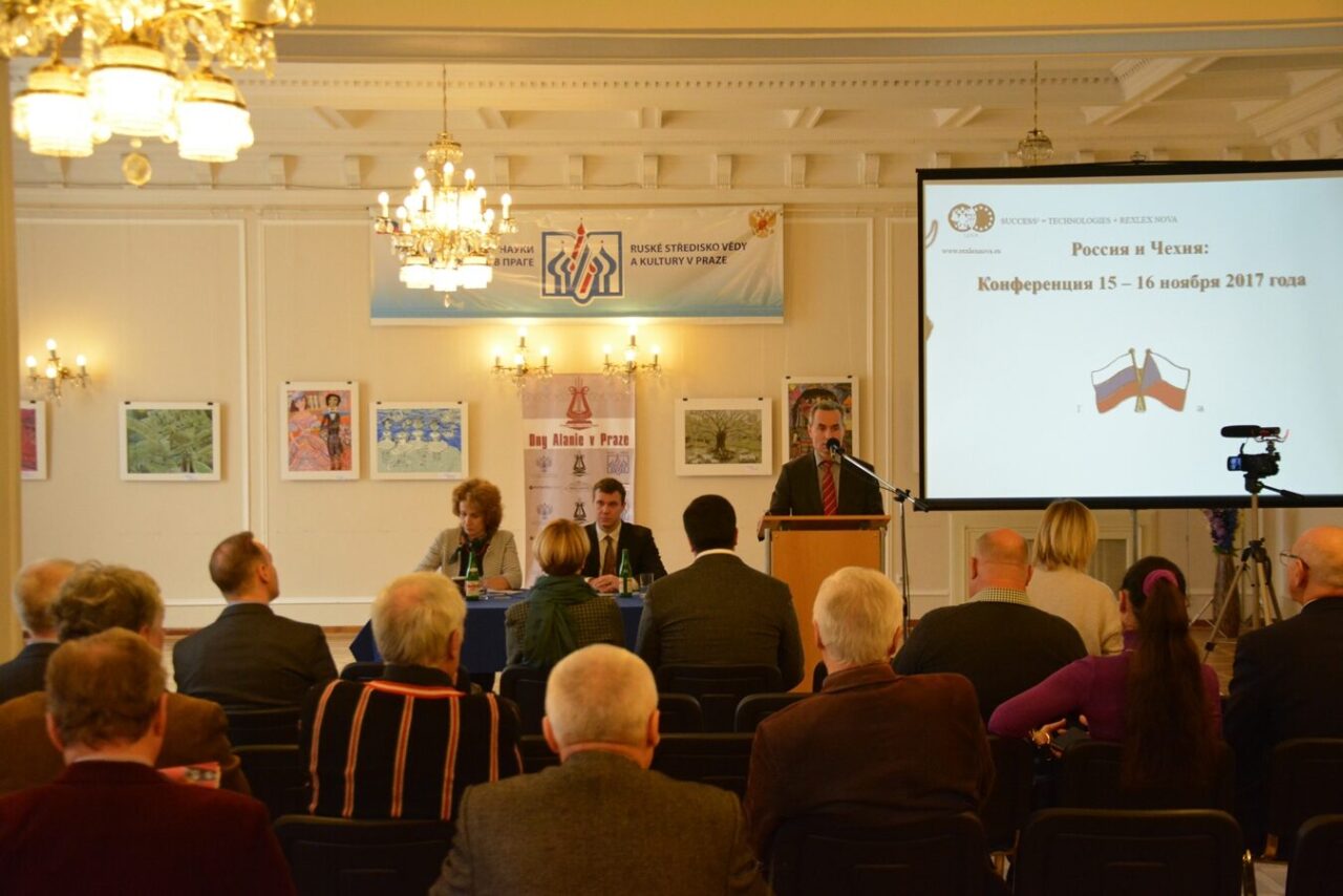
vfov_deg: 26.5
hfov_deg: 38.9
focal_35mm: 51
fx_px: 1903
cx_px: 672
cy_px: 448
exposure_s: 1/125
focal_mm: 34
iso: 2500
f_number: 4.2
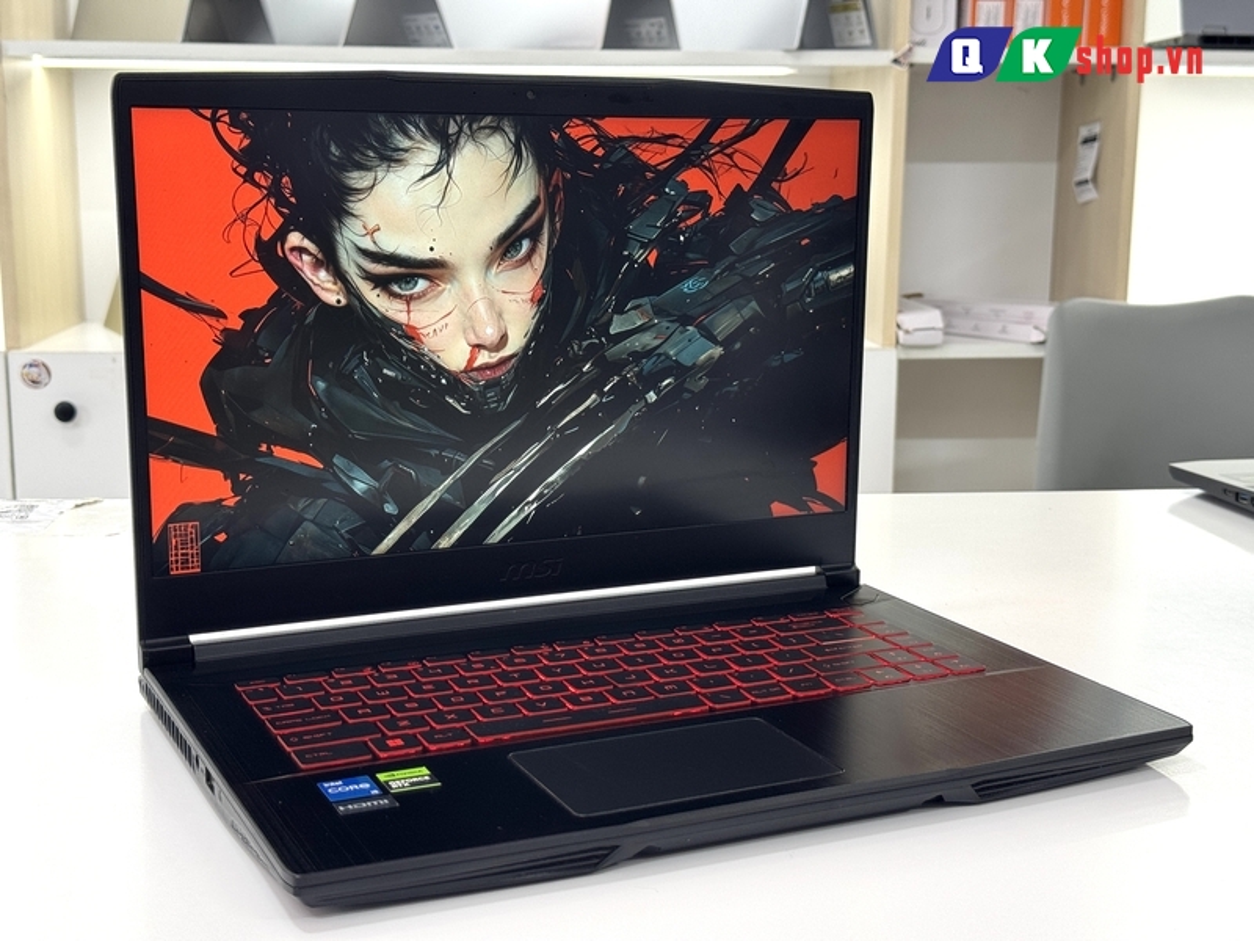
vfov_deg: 30.3
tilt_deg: -10.9
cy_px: 470
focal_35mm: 48
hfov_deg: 39.7
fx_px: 1739
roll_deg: +0.4
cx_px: 627
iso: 80
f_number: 1.78
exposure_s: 1/100
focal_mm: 6.76
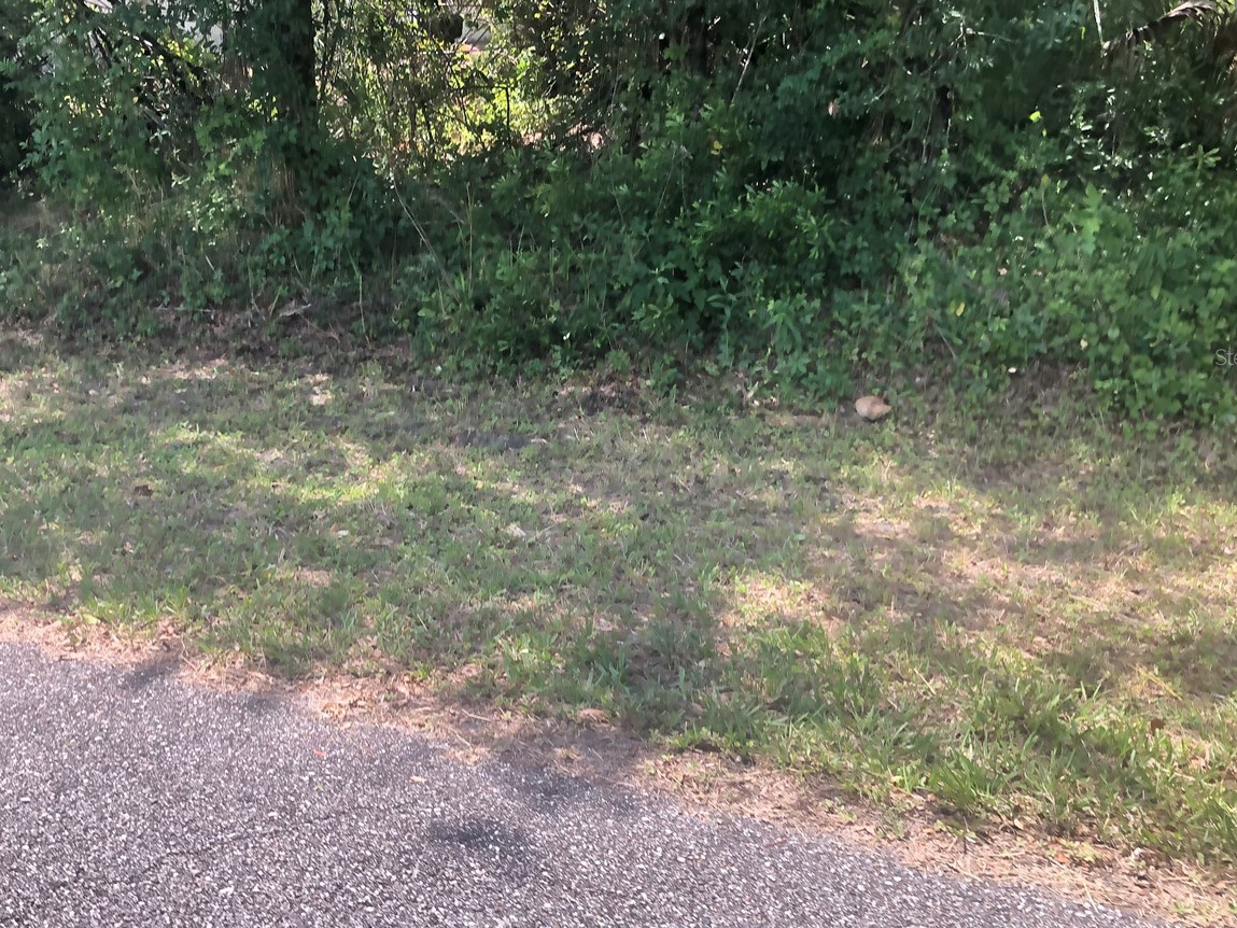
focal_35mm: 39
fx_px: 1394
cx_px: 455
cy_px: 356
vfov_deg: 36.6
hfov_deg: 47.4
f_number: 1.8
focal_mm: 3.99
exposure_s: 1/237
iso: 20
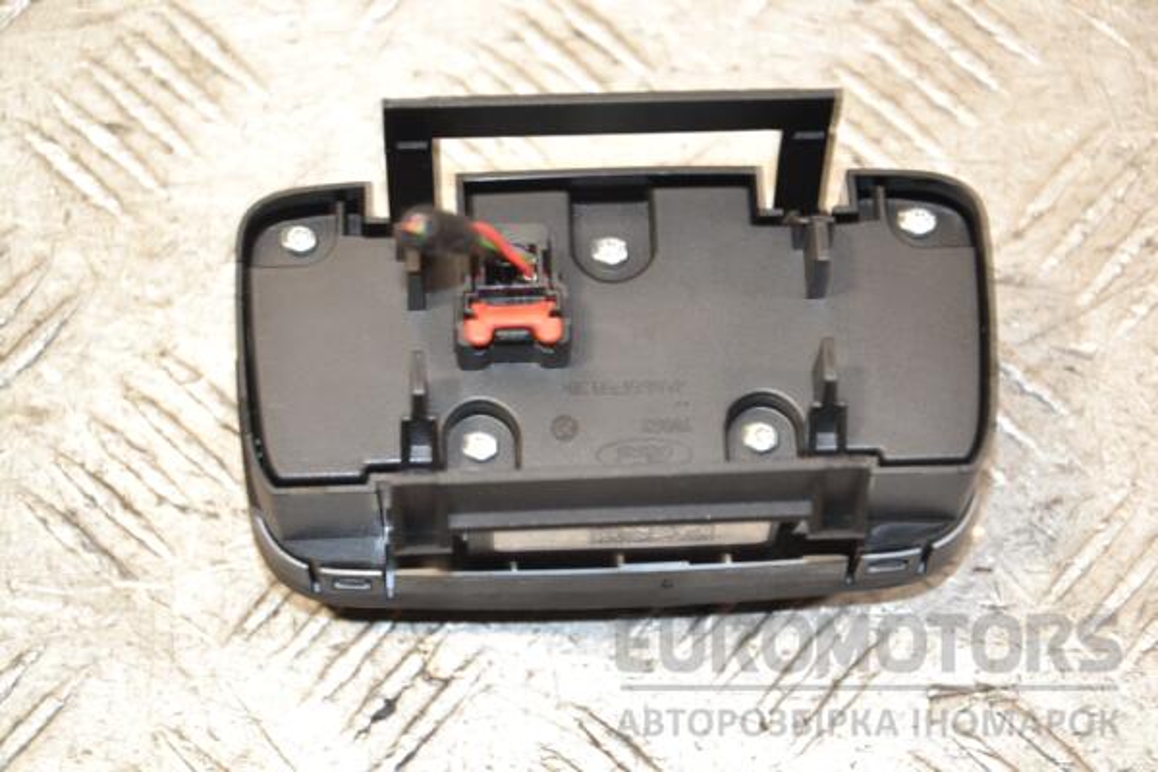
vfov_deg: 12.2
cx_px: 579
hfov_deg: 18.2
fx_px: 3618
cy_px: 386
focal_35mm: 112
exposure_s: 1/100
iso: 800
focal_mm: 75
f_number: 5.3
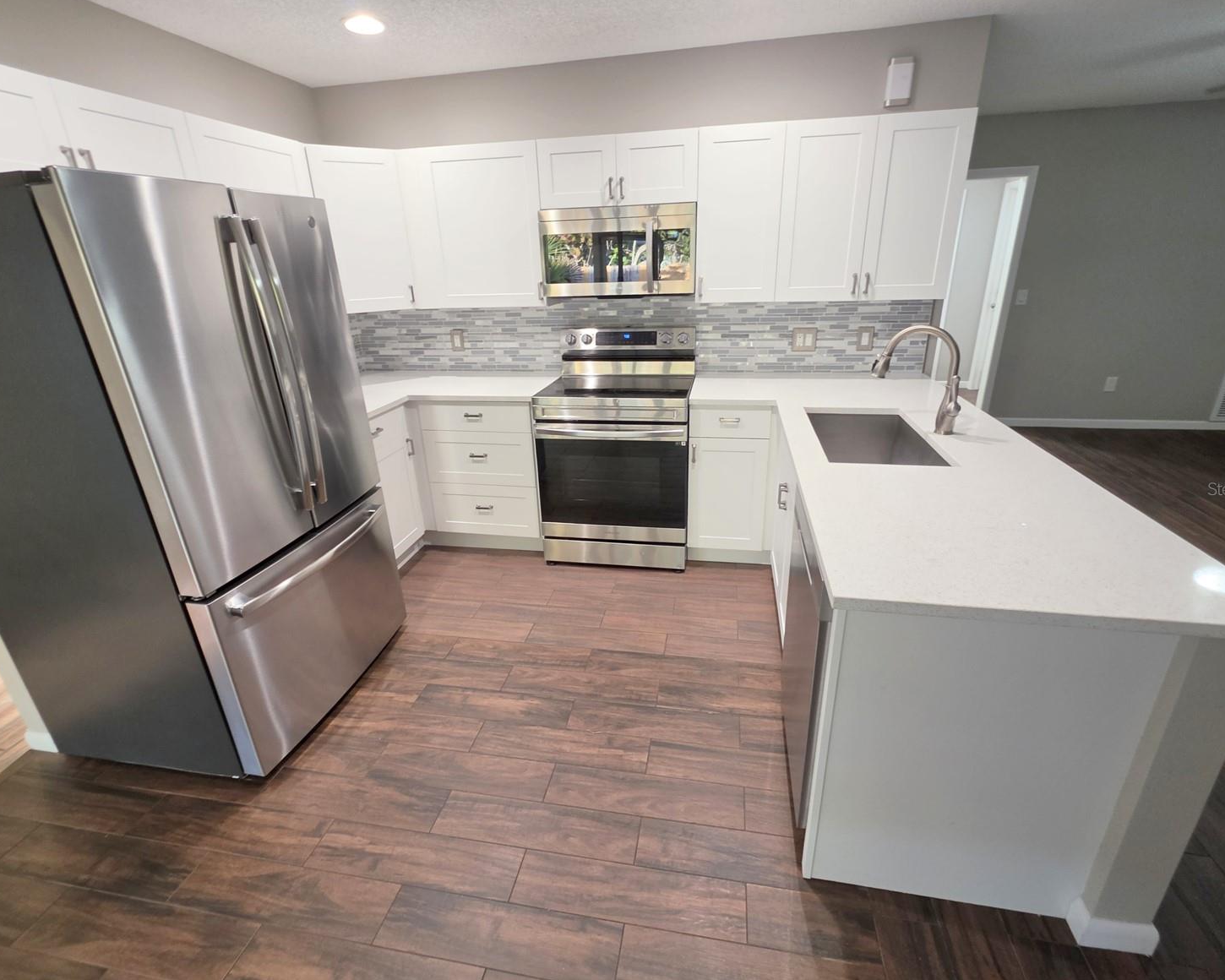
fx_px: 508
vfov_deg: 88.0
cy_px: 488
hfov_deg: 100.7
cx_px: 612
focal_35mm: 14
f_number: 1.9
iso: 80
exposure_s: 1/30.3
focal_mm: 2.2
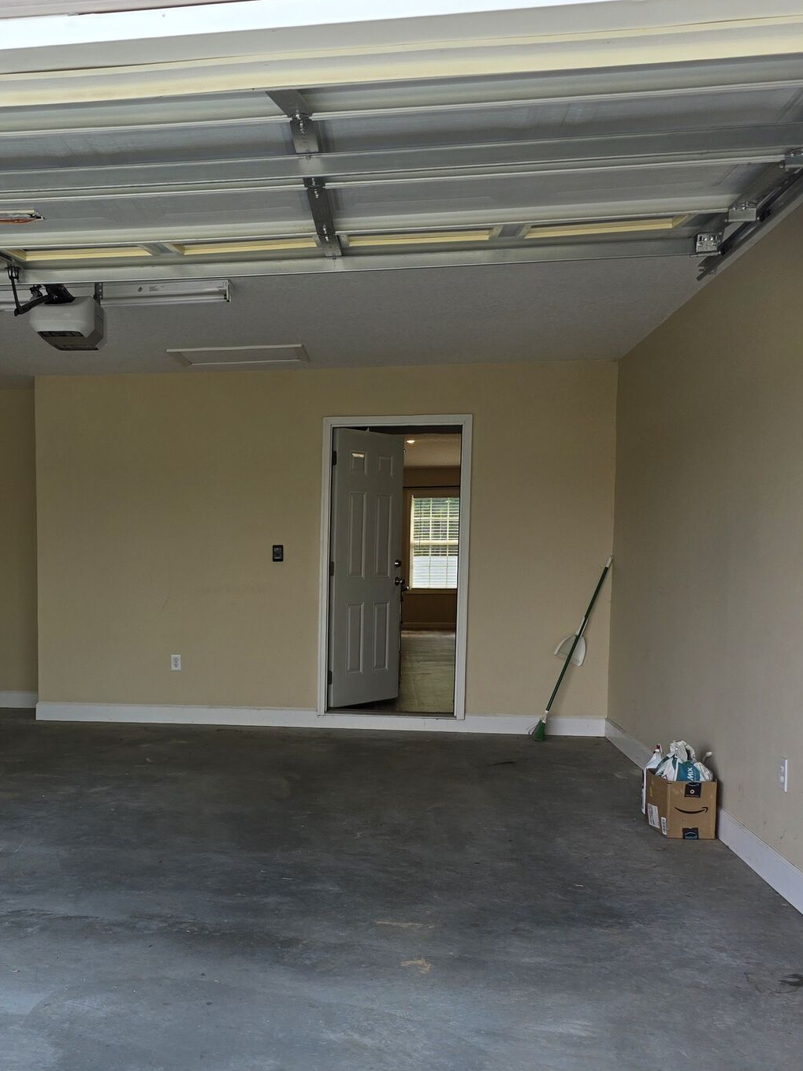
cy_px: 663
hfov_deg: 35.8
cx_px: 182
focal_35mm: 39
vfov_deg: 47.5
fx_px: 1206
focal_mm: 6.3
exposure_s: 1/180
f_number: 1.7
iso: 32
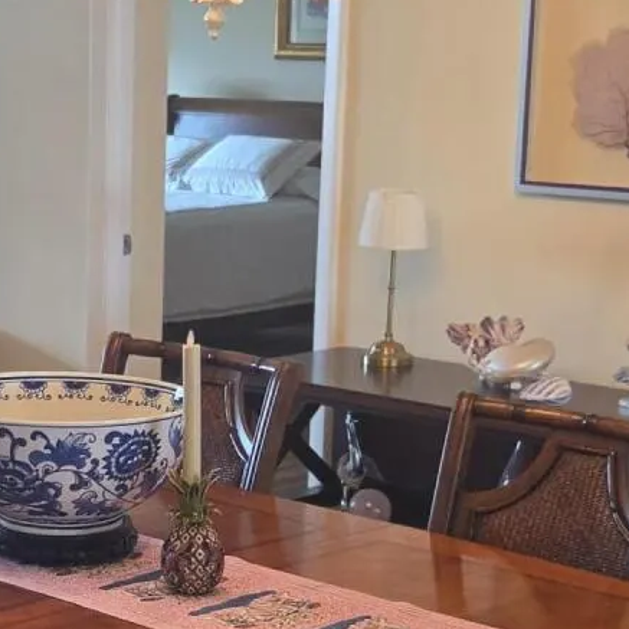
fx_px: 1912
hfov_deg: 18.6
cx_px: 212
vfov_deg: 18.7
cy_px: 389
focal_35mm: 93
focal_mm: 5.4
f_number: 1.8
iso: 160
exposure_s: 1/120
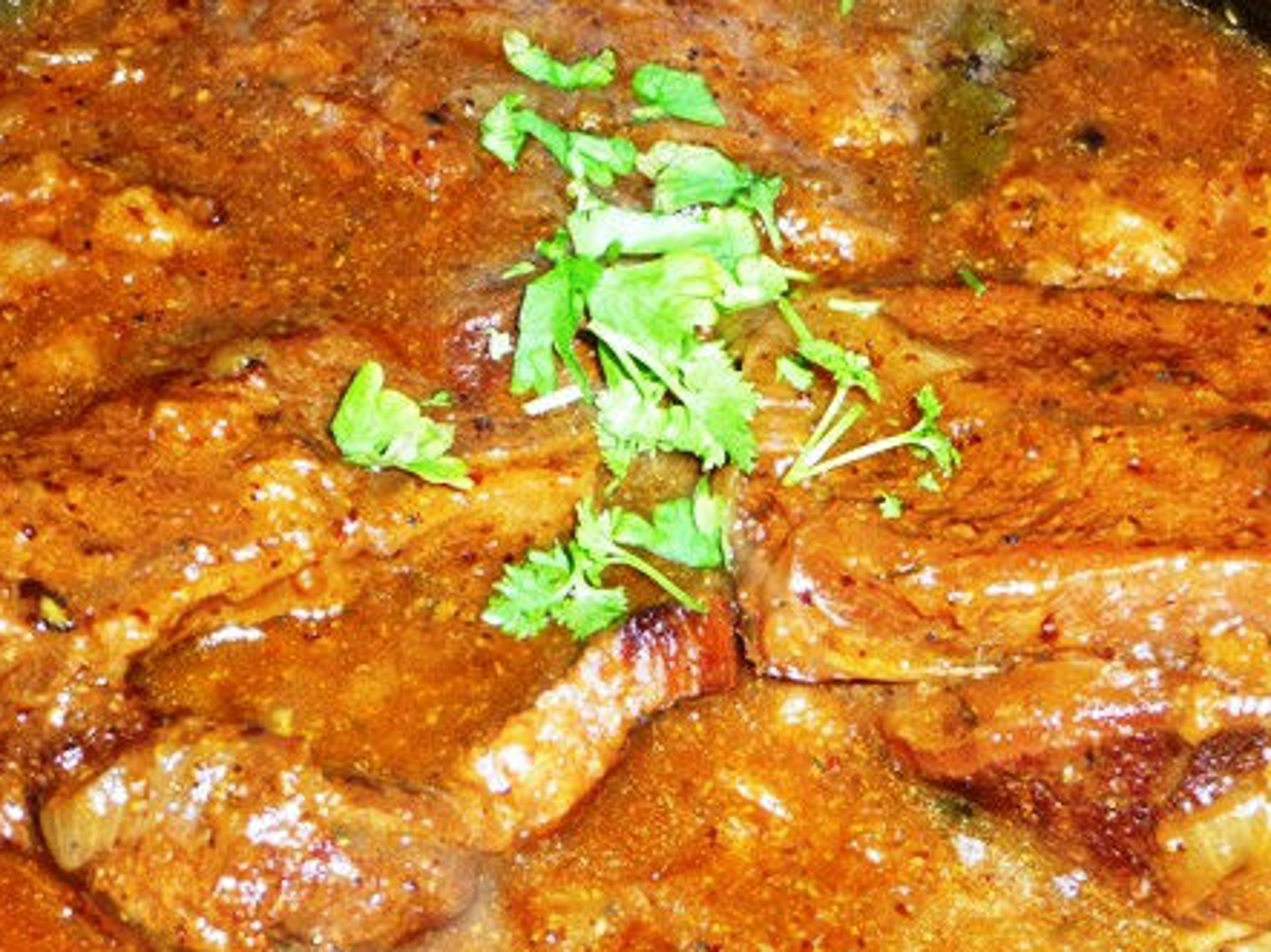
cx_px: 650
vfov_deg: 17.5
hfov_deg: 23.3
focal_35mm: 84
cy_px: 546
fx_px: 3083
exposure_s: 1/30
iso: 160
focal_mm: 9.8
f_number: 4.4
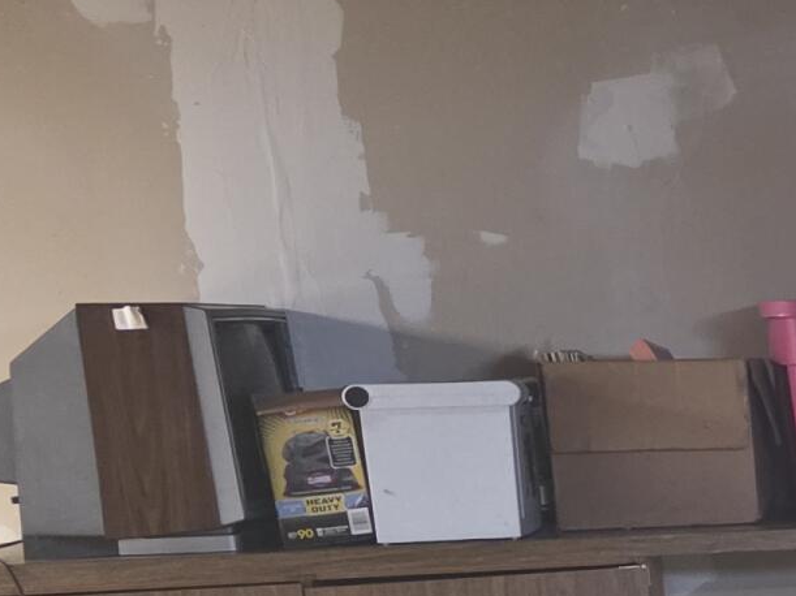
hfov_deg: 13.1
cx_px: 1916
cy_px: 714
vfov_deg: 12.8
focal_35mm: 113
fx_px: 2598
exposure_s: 1/60
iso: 1250
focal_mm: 6.3
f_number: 1.7
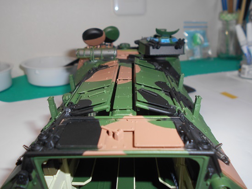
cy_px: 94
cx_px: 126
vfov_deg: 46.8
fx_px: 218
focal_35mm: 30
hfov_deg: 60.0
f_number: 8.5
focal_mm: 5.1
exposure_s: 1/40
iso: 80
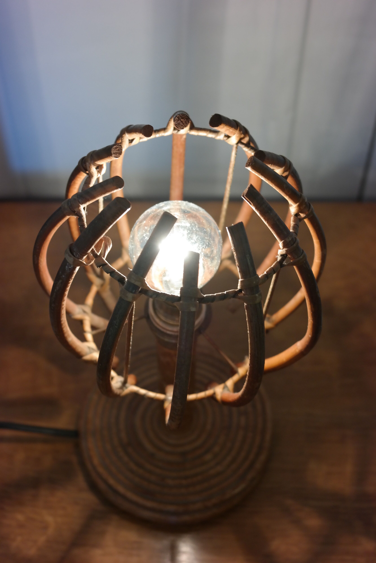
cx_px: 188
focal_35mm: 53
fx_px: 830
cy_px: 282
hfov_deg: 25.5
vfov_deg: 37.5
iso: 400
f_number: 4.5
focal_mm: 35
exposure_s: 1/60
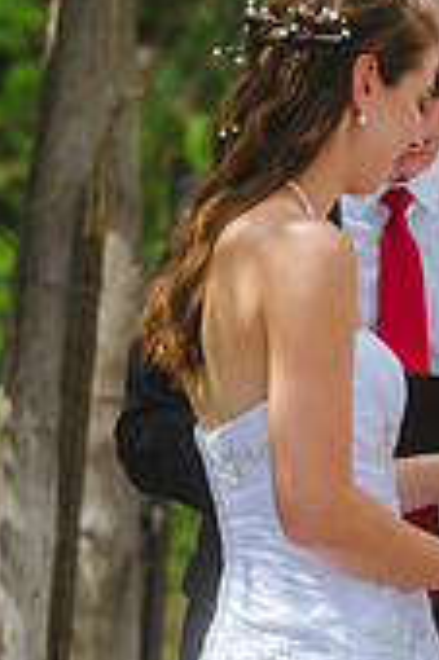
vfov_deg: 3.9
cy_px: 322
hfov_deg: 2.6
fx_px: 9714
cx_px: 540
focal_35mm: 530
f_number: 3.2
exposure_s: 1/800
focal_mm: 200
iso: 160
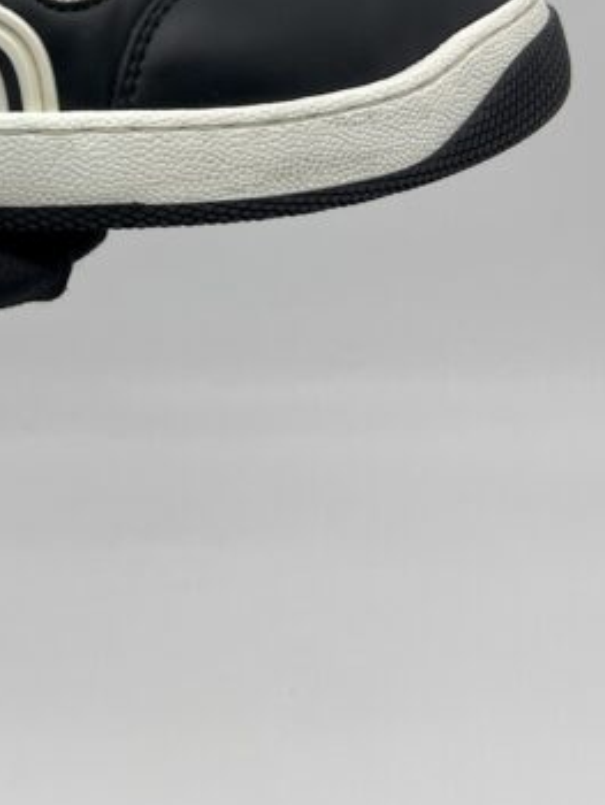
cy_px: -122
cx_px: -205
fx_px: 1769
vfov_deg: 23.7
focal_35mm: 76
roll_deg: +0.0
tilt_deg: -16.1
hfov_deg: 18.0
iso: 32
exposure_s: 1/135
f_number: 1.5
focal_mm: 5.7
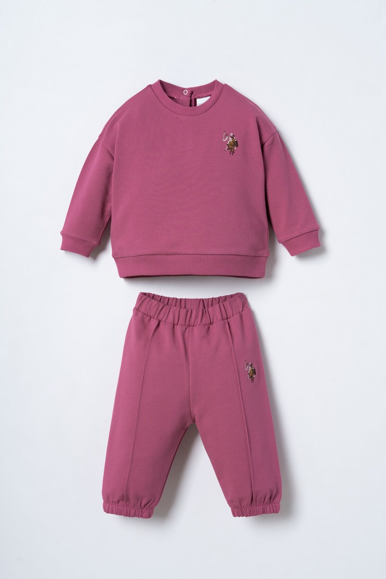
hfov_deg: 27.0
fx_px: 804
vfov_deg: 39.6
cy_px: 290
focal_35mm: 50
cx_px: 193
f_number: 9
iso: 400
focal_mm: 50
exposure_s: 1/125
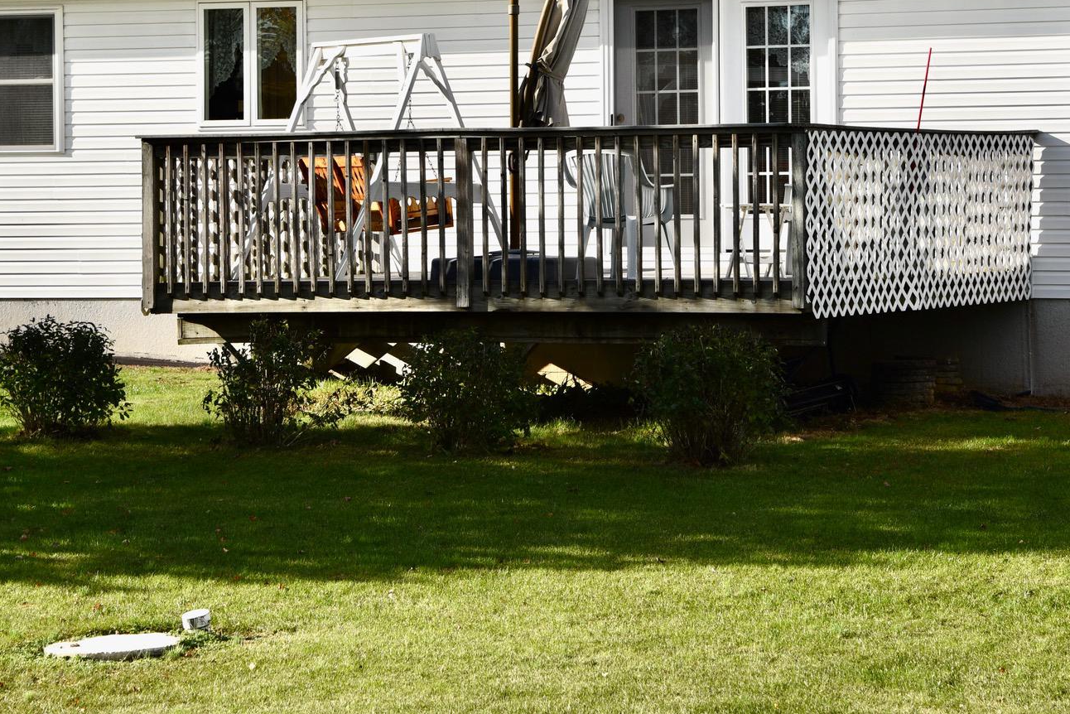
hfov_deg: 15.8
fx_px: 3865
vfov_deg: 10.5
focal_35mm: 130
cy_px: 149
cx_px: 646
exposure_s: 1/200
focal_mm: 82
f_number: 9
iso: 100
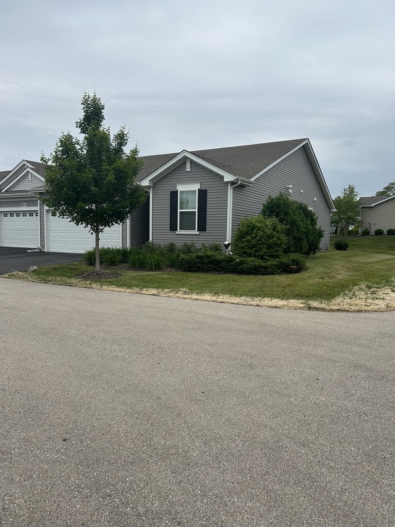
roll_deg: -0.7
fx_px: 396
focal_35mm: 26
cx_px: 198
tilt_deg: -4.4
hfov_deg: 53.1
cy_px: 264
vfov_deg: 67.3
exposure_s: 1/4115
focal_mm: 5.7
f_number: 1.5
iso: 50
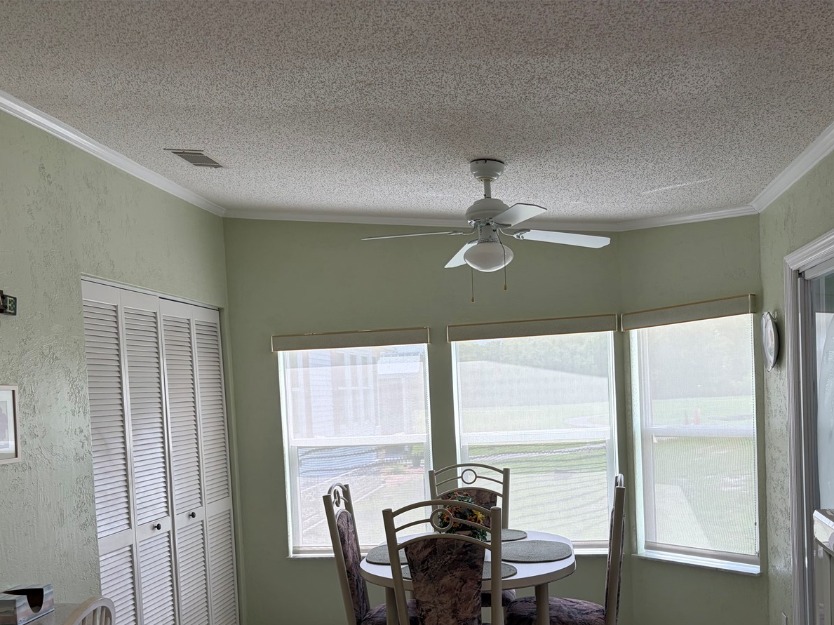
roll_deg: +3.1
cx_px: 414
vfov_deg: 40.1
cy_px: 420
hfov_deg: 52.6
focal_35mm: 35
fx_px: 843
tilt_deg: -1.1
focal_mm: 5.96
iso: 40
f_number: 1.6
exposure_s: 1/159
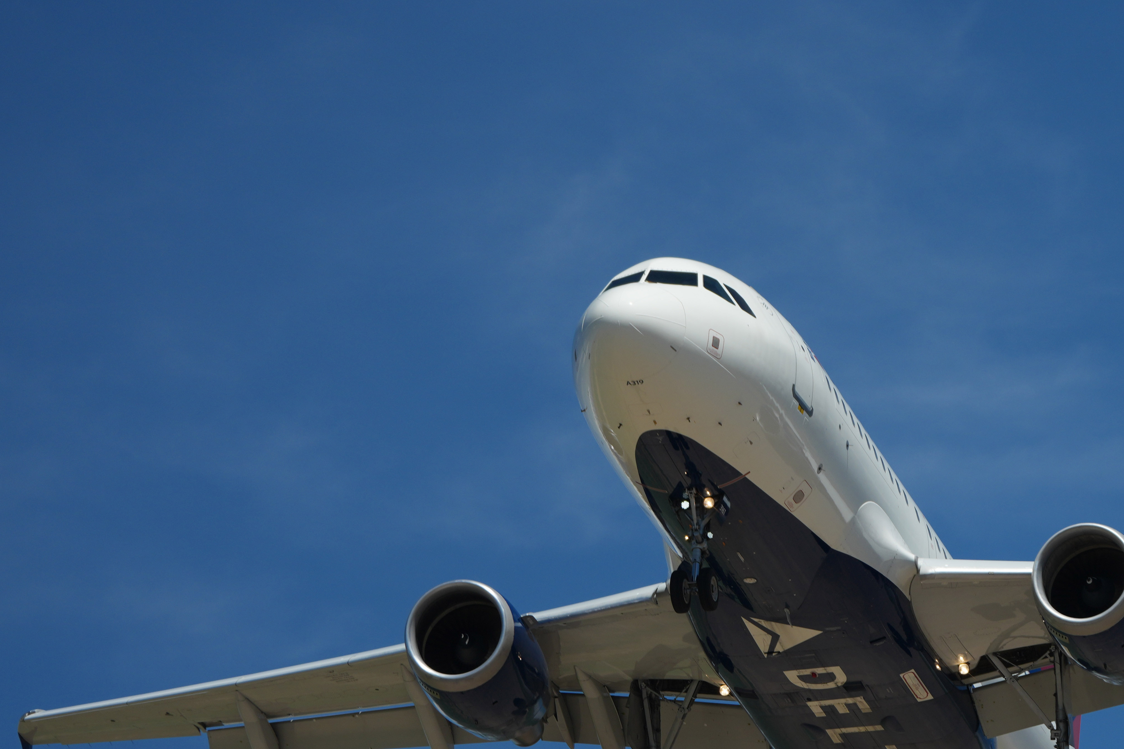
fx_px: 15079
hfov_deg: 4.3
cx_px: 964
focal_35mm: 483
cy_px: 603
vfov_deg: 2.8
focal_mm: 226
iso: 200
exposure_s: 1/2000
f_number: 5
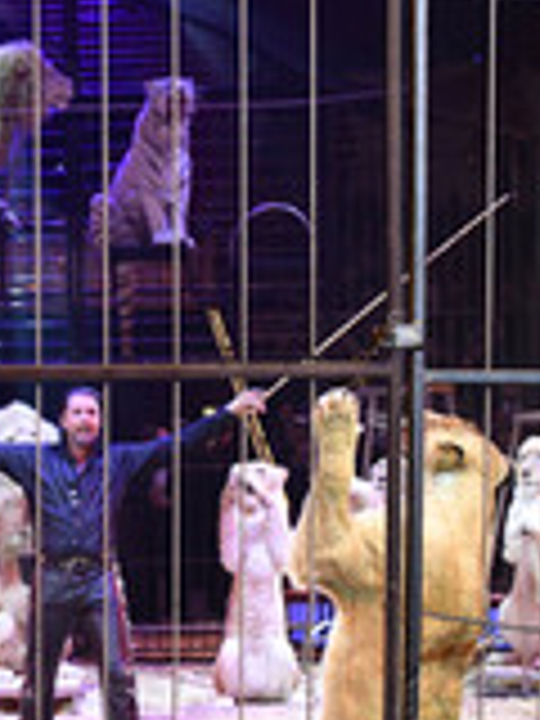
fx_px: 1976
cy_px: 490
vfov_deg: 20.6
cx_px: -65
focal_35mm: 95
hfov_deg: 15.1
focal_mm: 35
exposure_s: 1/160
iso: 3200
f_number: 6.3
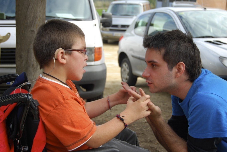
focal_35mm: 60
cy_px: 76
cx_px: 114
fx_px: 379
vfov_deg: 22.7
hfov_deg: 33.4
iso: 100
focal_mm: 40
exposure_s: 1/125
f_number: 5.6
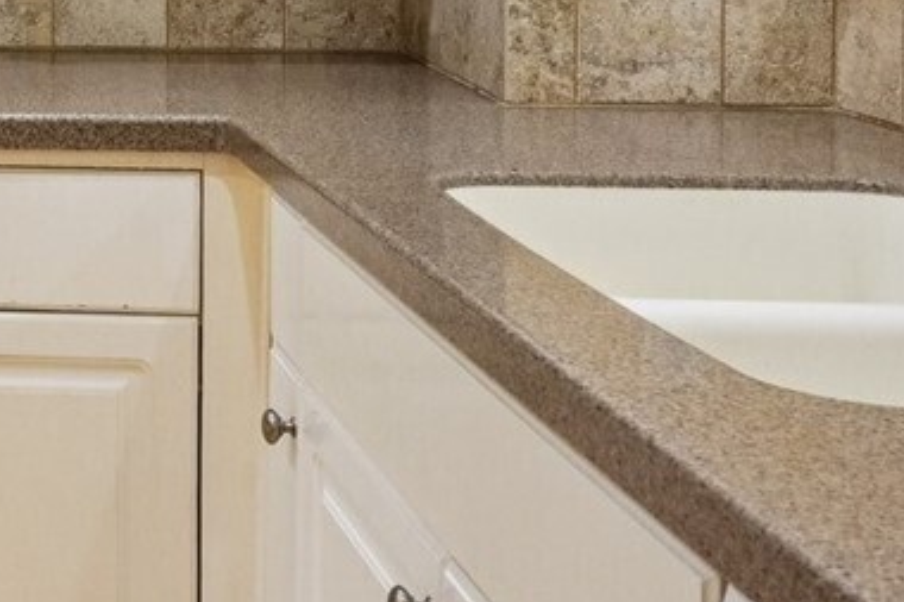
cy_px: -201
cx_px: -494
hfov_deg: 21.7
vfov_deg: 16.8
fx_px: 1908
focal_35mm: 76
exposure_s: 1/15
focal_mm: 17
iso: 400
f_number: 8
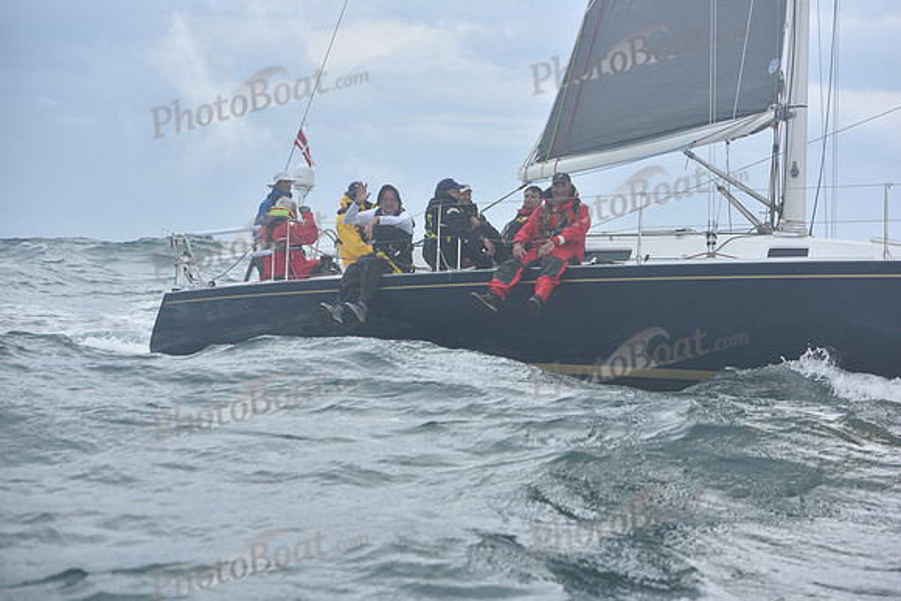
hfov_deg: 28.8
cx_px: 450
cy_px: 300
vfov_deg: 19.5
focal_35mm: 70
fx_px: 1752
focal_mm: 70
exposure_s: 1/800
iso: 320
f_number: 5
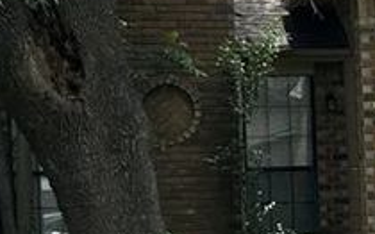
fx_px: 1828
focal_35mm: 179
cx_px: 514
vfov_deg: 7.3
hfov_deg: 11.4
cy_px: 278
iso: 50
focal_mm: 5.7
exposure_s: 1/2994
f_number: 1.5
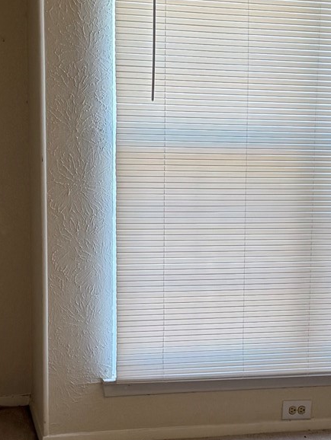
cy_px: 301
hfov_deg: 17.1
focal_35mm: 85
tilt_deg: -10.2
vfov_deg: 22.9
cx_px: 297
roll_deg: -2.6
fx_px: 1083
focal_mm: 6.76
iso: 125
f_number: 1.78
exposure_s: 1/120
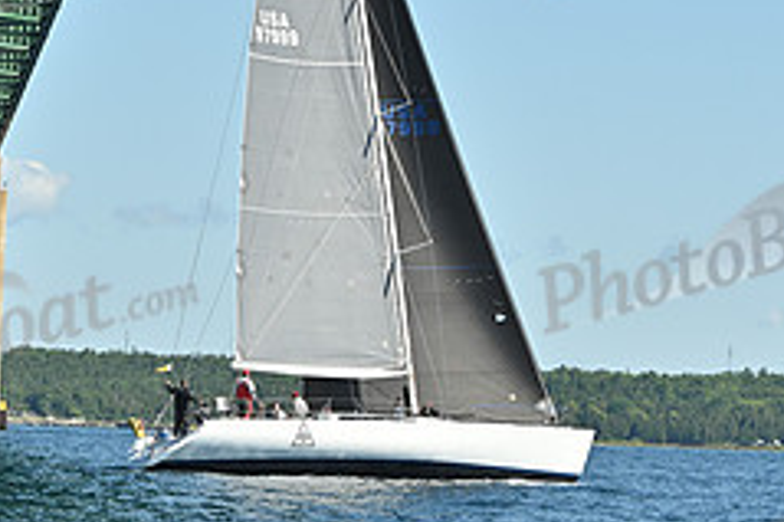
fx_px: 5549
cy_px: 123
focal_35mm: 255
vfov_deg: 5.4
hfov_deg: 8.1
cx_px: 371
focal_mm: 105
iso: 320
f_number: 9
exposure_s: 1/1000
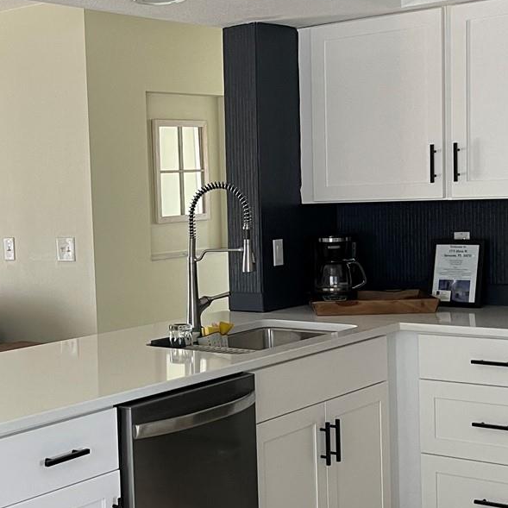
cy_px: 298
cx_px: 110
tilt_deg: -6.9
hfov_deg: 28.1
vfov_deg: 28.6
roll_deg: +2.4
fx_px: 996
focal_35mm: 60
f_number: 1.6
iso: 160
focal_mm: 5.1
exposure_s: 1/60
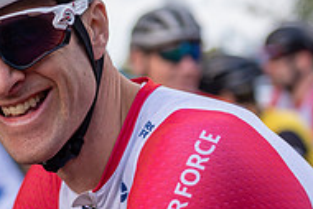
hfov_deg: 10.2
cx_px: 21
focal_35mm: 201
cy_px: 101
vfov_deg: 6.8
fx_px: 1749
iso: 200
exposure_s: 1/1000
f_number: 3.2
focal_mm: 66
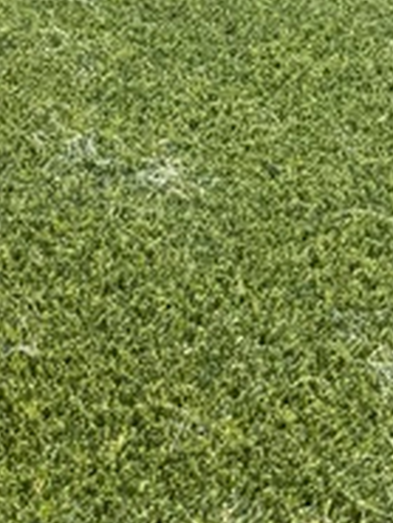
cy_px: -215
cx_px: -240
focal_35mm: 133
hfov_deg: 10.7
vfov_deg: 14.1
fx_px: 2011
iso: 80
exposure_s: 1/2232
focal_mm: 6.76
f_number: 1.78
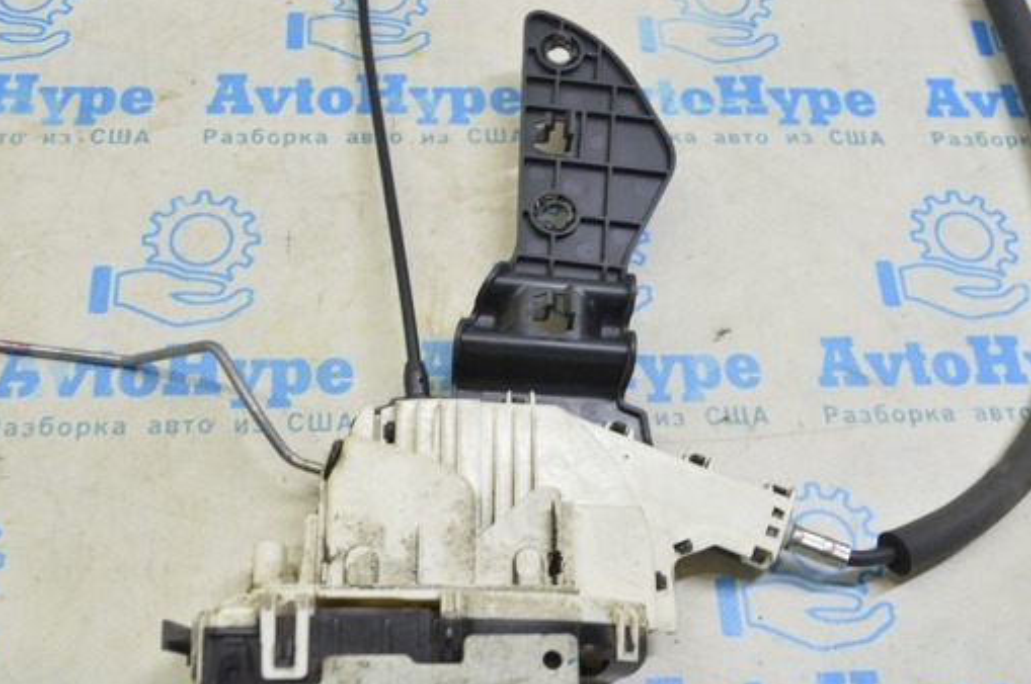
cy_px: 418
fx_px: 1133
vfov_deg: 33.5
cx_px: 431
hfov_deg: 48.7
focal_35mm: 40
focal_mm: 21
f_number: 5.6
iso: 400
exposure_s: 1/20
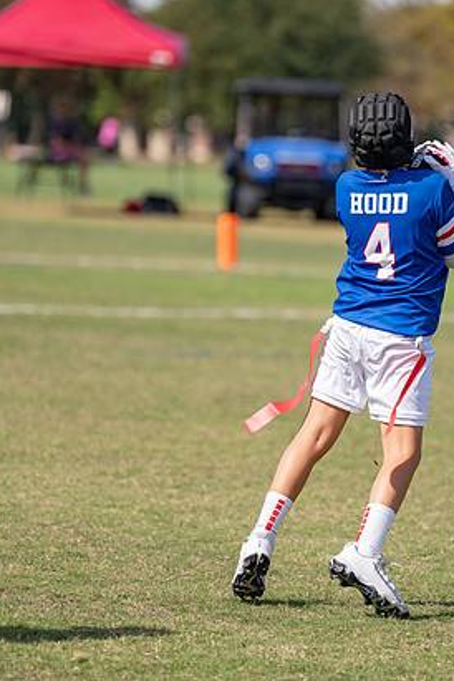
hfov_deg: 5.1
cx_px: 355
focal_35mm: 269
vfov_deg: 7.7
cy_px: 318
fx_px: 5088
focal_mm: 154
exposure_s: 1/1000
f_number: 2.8
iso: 100
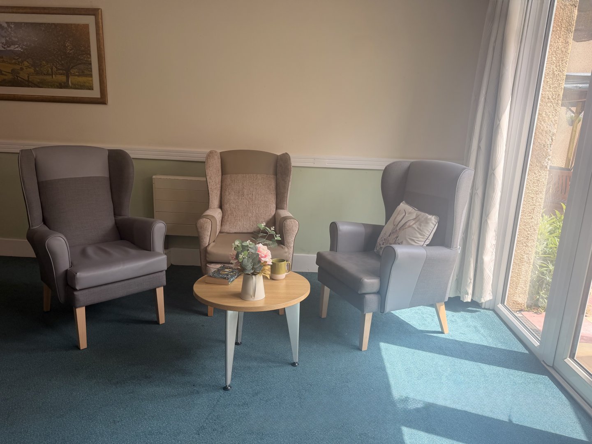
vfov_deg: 56.8
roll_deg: -2.1
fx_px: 410
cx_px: 296
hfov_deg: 71.6
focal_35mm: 24
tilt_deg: -13.2
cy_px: 222
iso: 80
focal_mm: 6.76
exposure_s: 1/532
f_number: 1.78
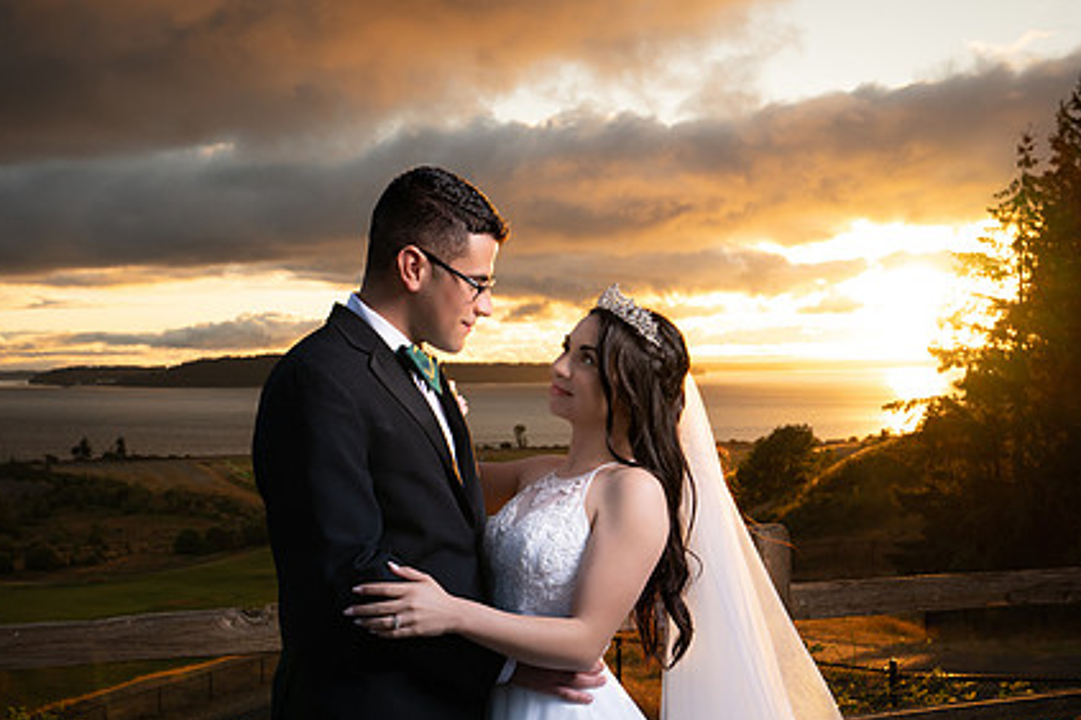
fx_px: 1261
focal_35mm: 42
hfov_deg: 46.4
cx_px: 542
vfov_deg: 31.6
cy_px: 491
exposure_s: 1/250
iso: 200
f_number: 5.6
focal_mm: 30
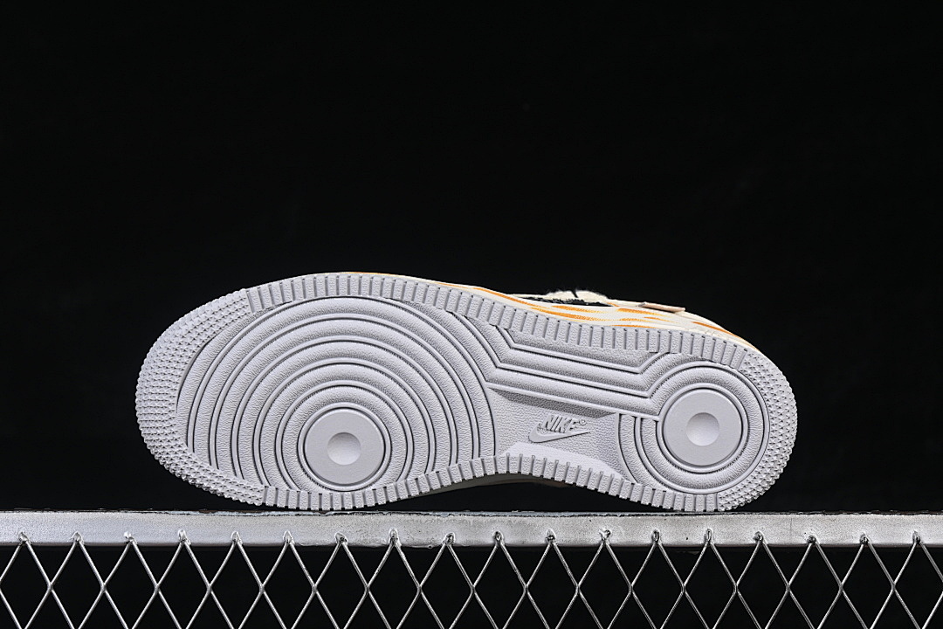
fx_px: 1964
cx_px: 472
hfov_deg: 27.0
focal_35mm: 75
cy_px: 314
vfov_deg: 18.2
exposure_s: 1/80
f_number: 8
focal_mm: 50
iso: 160
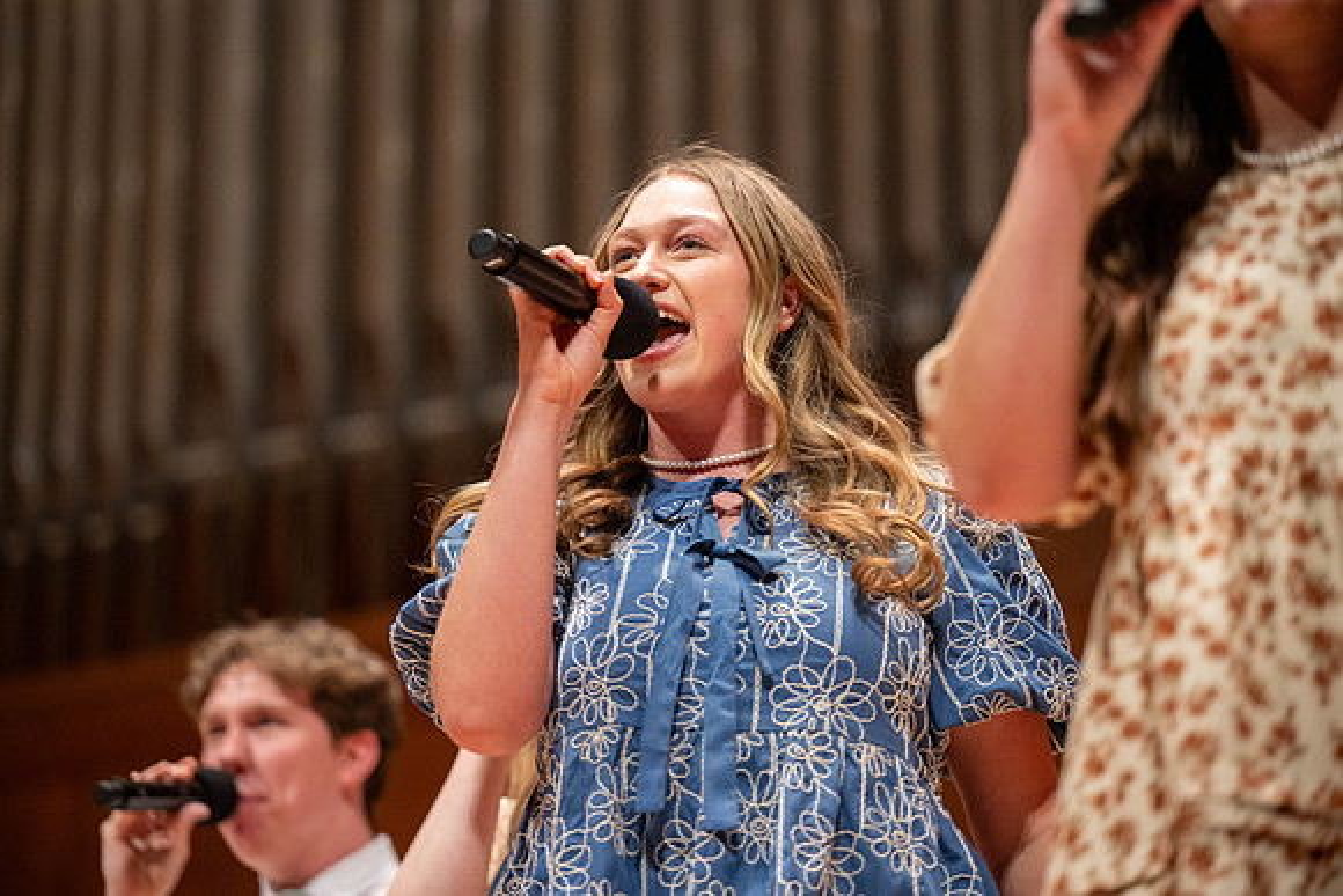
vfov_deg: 11.0
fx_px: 4664
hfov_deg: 16.4
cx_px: 672
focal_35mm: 125
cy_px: 448
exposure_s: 1/640
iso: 3200
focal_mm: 125
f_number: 2.8
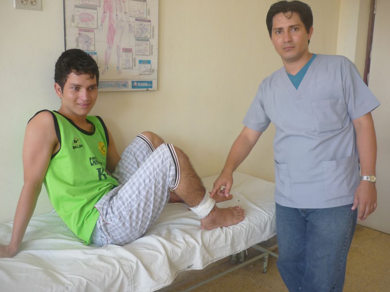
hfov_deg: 55.4
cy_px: 146
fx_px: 372
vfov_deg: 42.9
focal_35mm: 33
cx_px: 195
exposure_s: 1/50
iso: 100
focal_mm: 5.5
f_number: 2.8
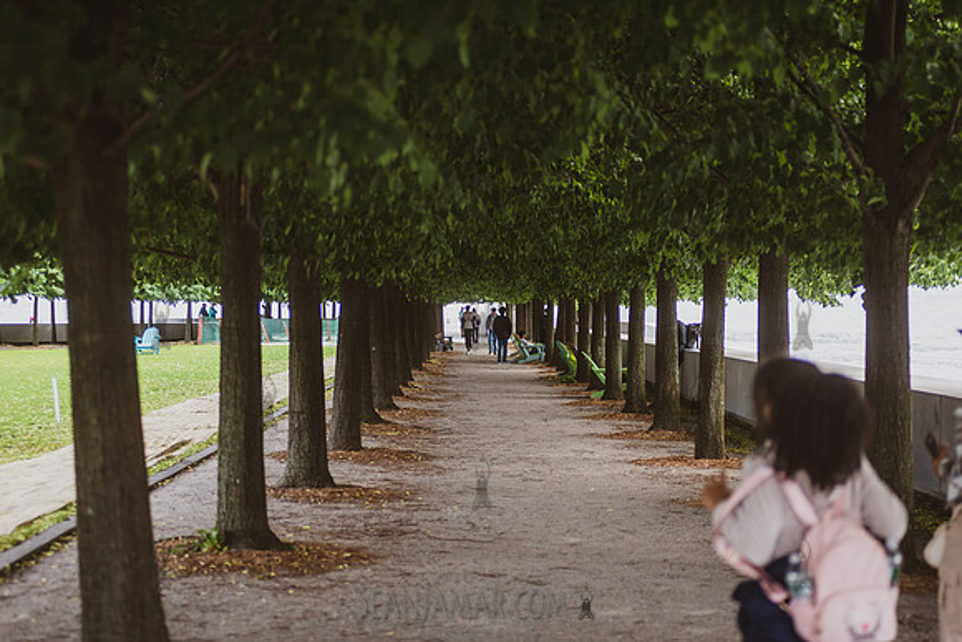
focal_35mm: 80
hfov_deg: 25.4
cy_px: 321
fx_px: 2138
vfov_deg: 17.1
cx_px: 481
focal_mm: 80
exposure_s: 1/640
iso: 200
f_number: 2.8
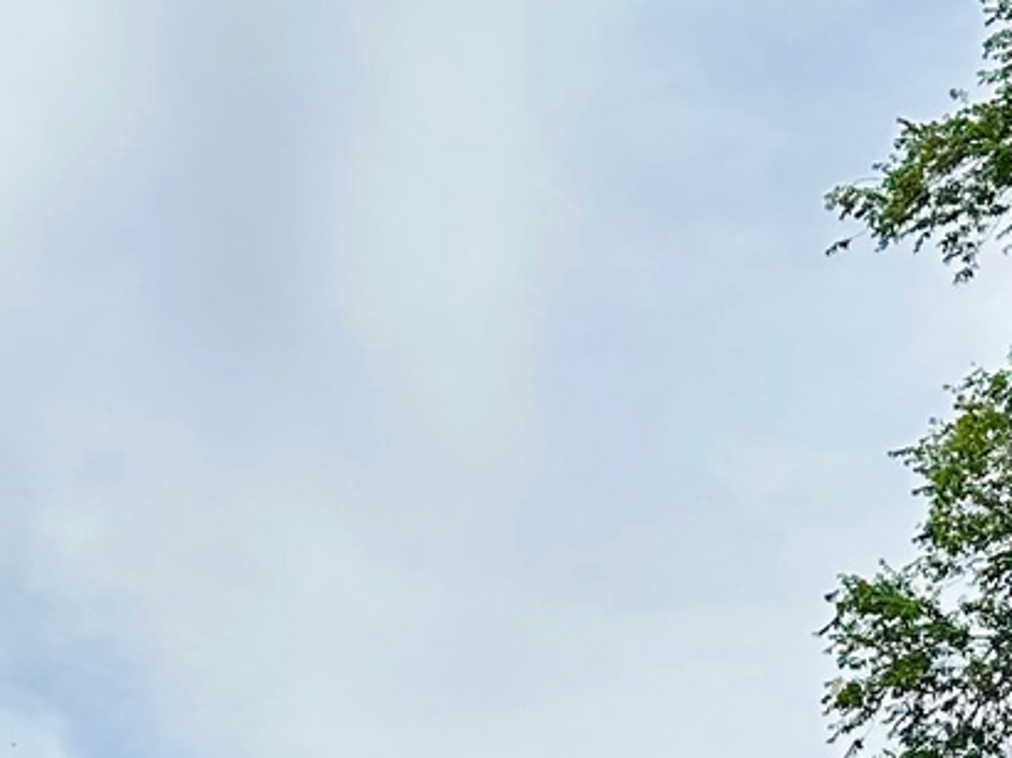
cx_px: 565
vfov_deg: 11.0
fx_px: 3506
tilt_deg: +5.3
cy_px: 1602
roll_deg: +0.3
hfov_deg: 16.4
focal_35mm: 120
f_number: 1.78
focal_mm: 6.86
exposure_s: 1/5525
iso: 80
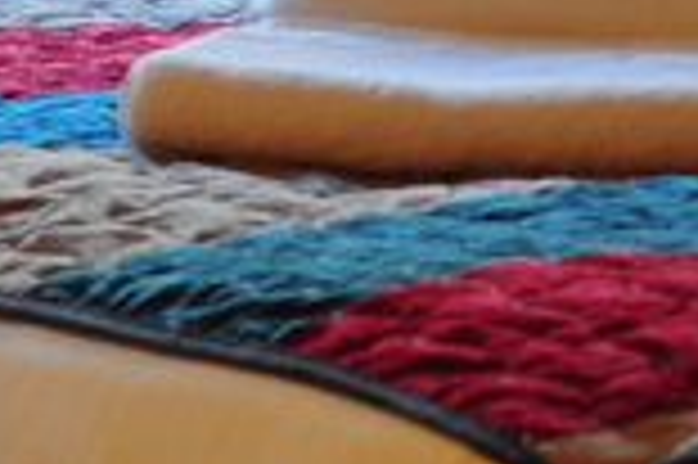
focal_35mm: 494
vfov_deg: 2.7
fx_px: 9568
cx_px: 1067
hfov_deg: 4.2
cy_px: -752
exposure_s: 1/3
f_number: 7.1
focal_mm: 50
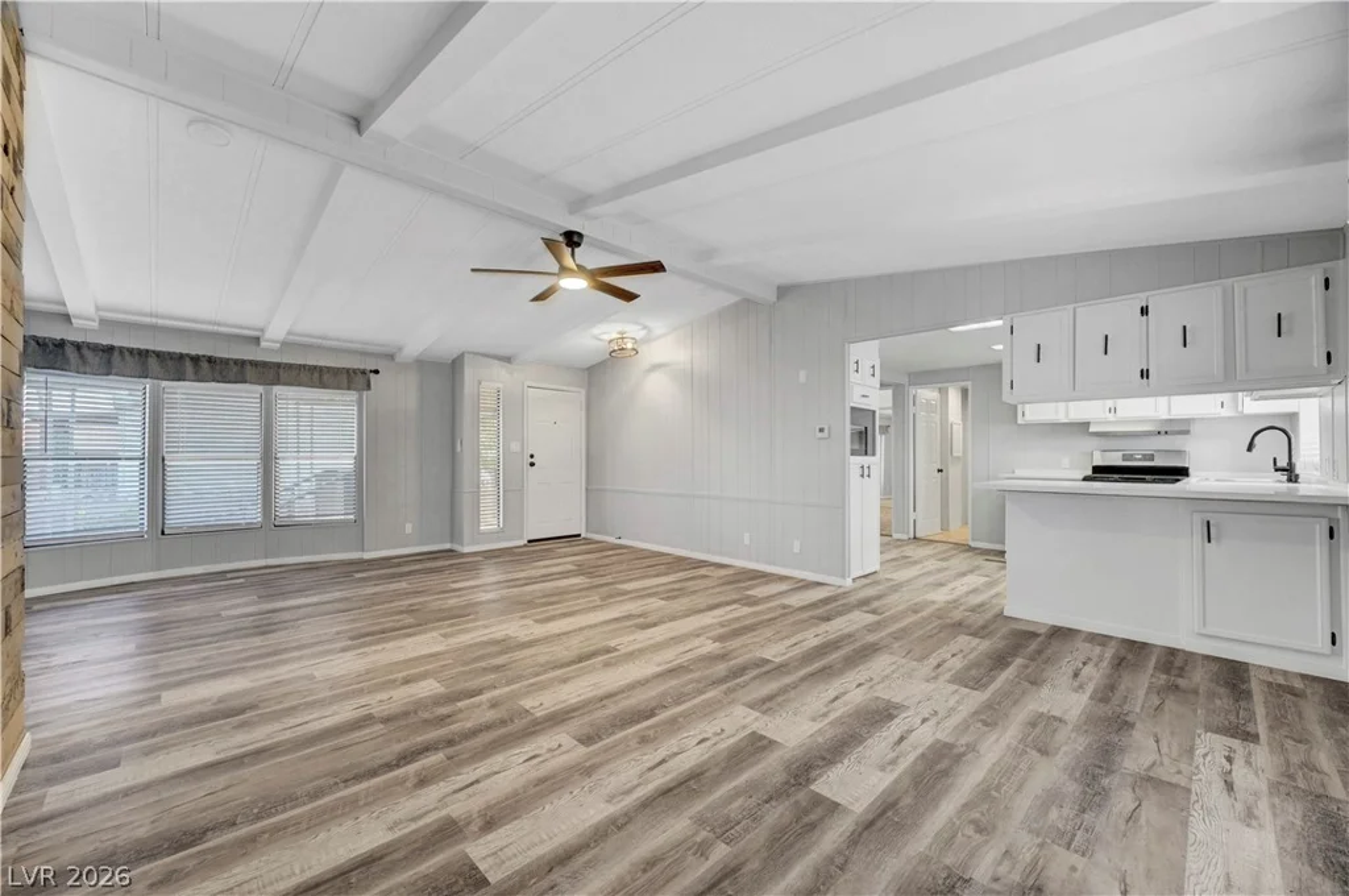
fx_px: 524
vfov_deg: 81.1
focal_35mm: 14
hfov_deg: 104.3
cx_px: 674
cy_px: 448
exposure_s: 1/10
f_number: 8
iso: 800
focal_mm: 14
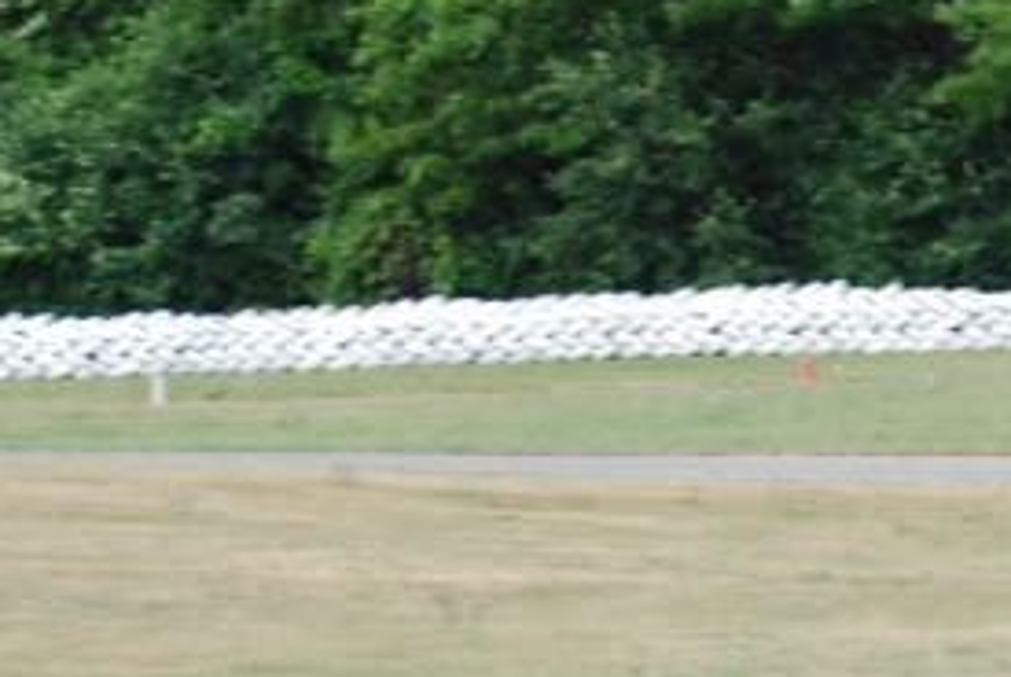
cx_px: 1638
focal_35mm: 391
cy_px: 653
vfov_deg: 3.5
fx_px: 10992
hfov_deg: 5.2
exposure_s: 1/400
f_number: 5
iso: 200
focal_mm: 70
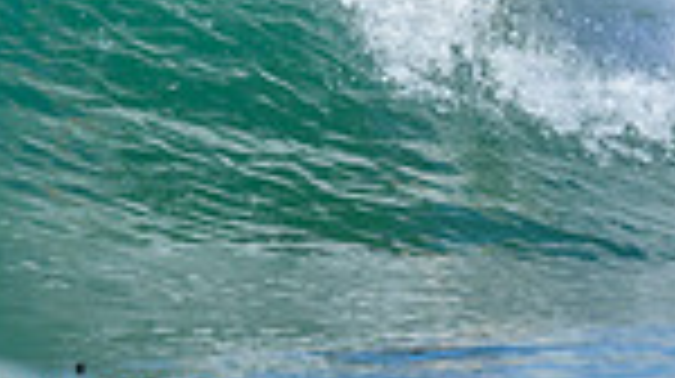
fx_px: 64848
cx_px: 22
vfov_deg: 0.3
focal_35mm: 3627
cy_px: -426
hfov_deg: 0.6
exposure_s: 1/2000
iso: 450
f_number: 6.3
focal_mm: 800
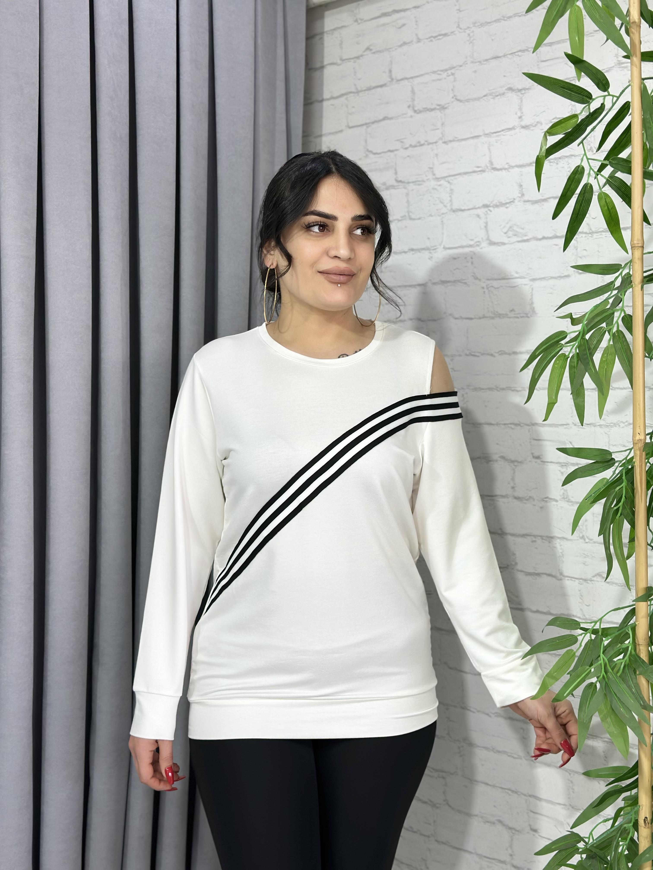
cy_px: 435
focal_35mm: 48
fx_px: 1207
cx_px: 326
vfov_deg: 39.7
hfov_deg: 30.3
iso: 64
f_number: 1.78
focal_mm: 6.86
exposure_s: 1/132
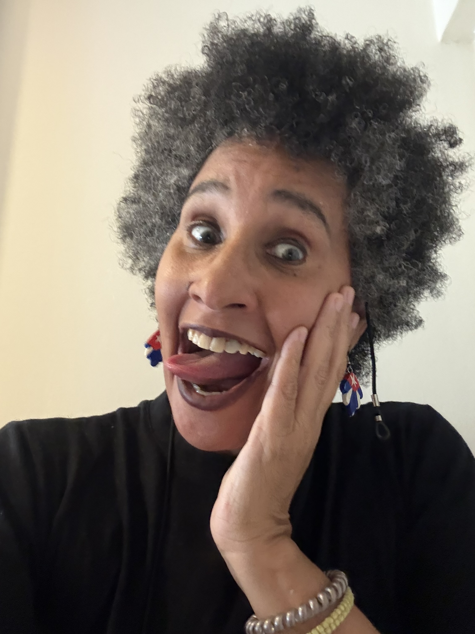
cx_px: 238
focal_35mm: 30
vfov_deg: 60.0
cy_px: 317
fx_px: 549
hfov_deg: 46.8
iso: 640
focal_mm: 2.69
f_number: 1.9
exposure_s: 1/29
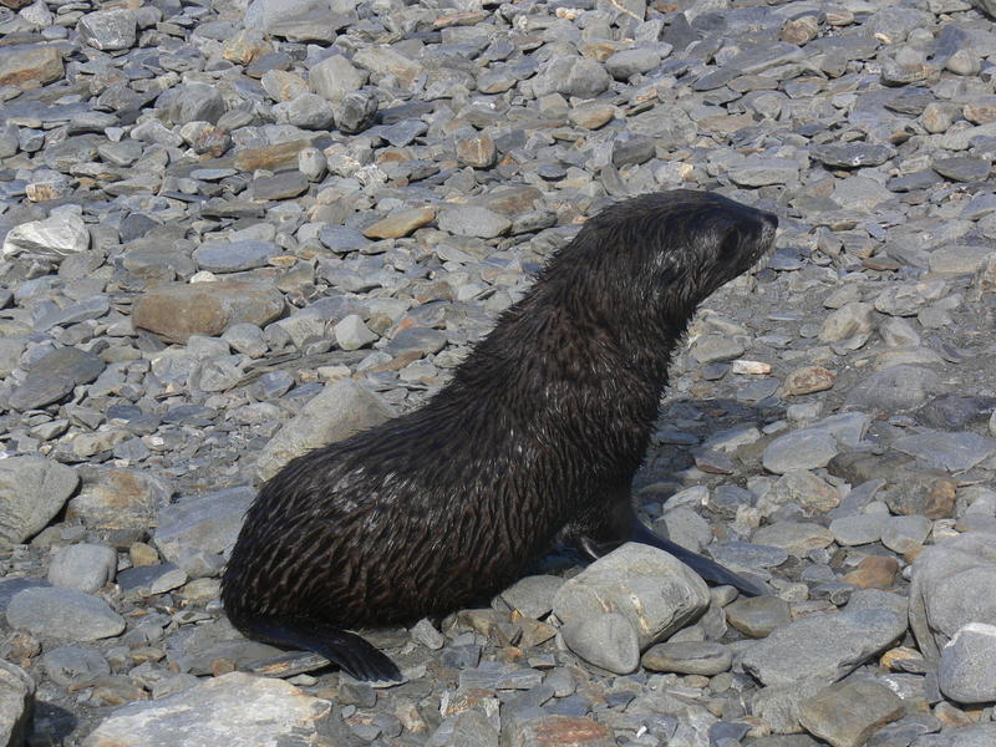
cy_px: 374
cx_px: 498
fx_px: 3107
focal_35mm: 108
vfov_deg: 13.7
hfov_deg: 18.2
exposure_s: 1/320
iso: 80
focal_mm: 17.9
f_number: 5.6
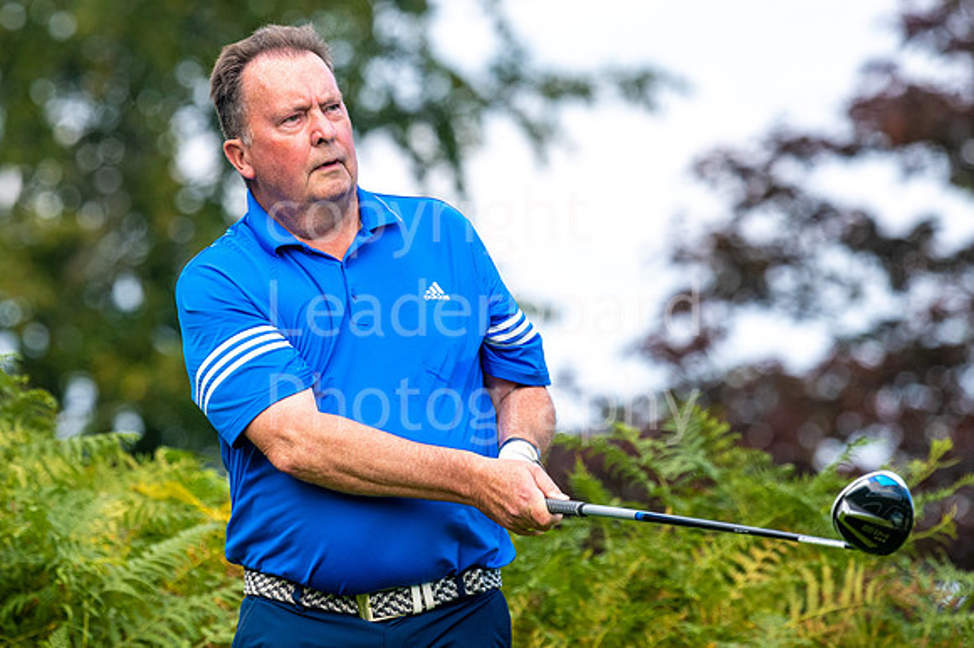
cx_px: 359
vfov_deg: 2.4
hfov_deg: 3.6
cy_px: 239
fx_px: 15359
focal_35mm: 568
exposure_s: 1/640
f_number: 5.6
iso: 200
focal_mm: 300
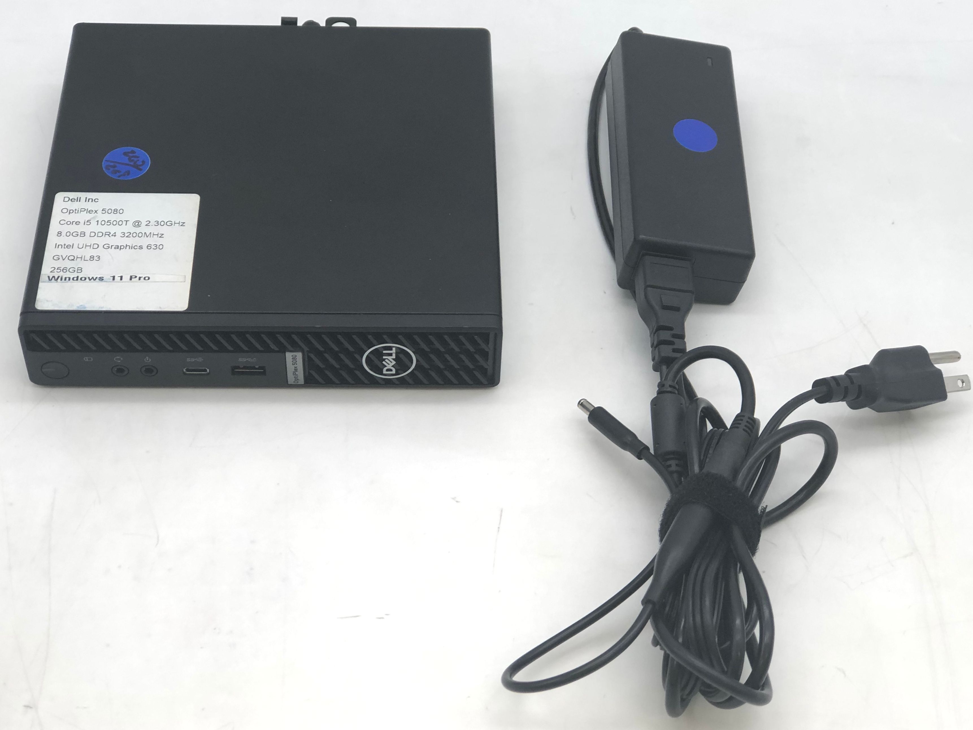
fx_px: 1602
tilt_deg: -48.9
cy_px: 365
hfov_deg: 33.8
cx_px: 486
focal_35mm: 57
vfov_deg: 25.7
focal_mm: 6.6
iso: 64
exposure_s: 1/120
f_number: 2.8
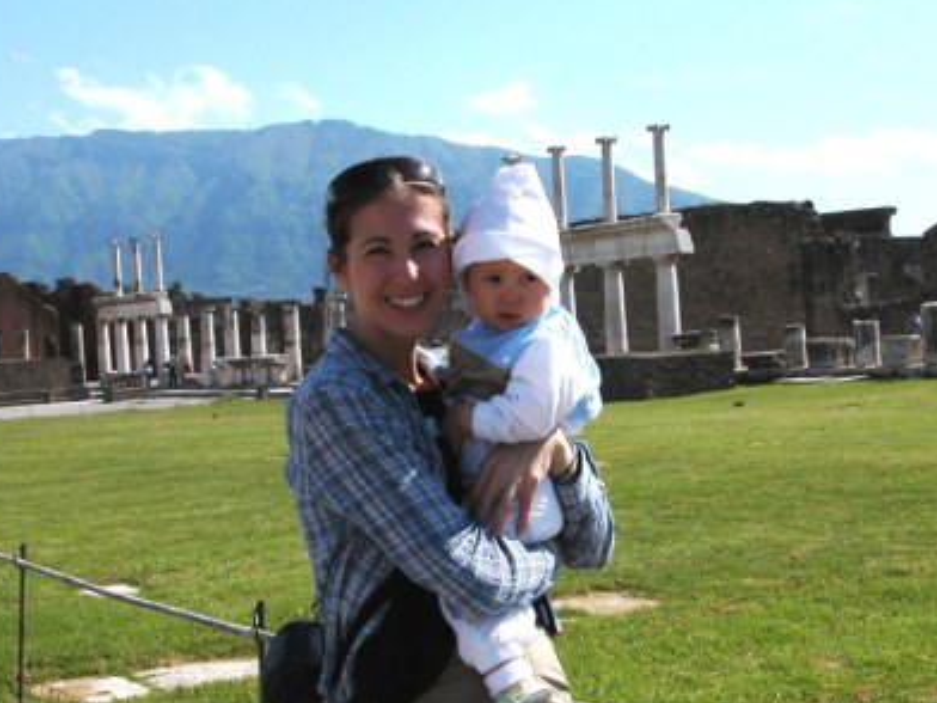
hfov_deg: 46.8
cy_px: 387
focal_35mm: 40
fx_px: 1083
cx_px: 461
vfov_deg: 35.9
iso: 100
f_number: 7.1
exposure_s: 1/436
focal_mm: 8.9
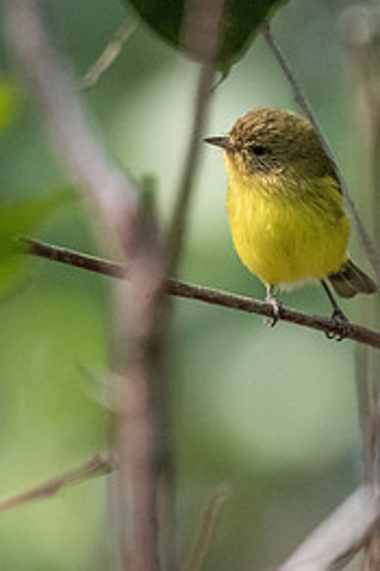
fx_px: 28868
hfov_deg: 0.8
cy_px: 253
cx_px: 356
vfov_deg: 1.1
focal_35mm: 1821
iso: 3200
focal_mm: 500
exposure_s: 1/1250
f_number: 5.6
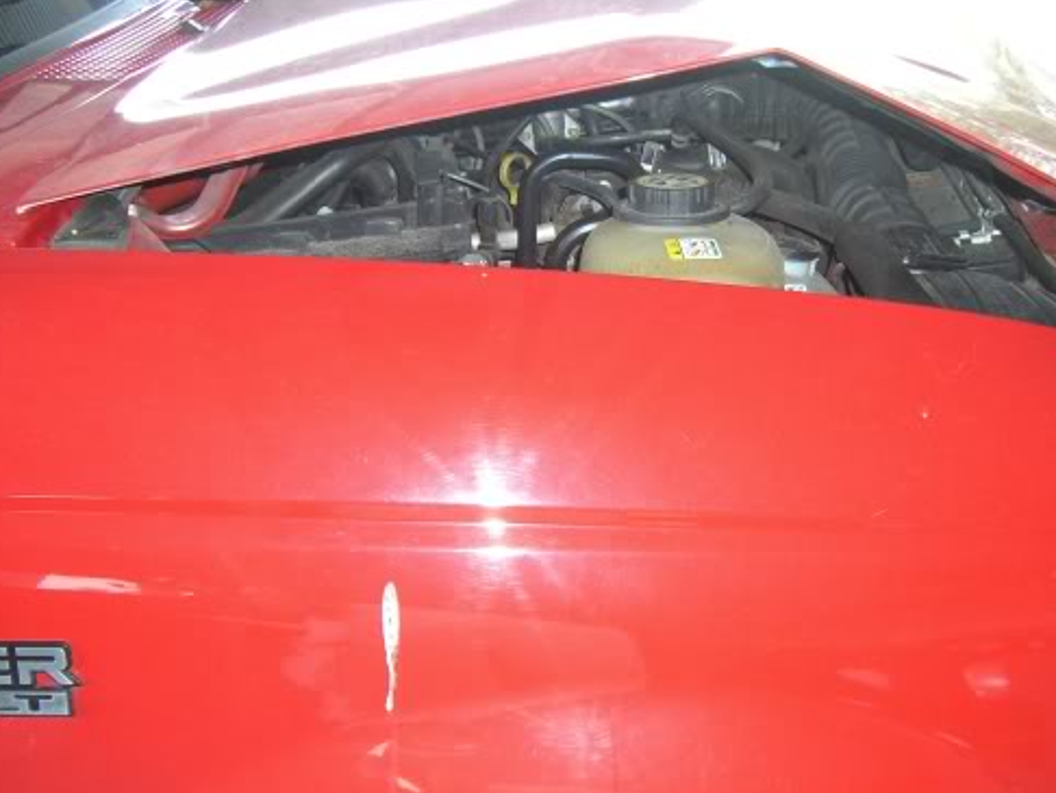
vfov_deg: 29.1
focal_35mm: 50
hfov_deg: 38.0
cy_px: 430
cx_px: 628
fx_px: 1526
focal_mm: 6.2
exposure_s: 1/80
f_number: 2.7
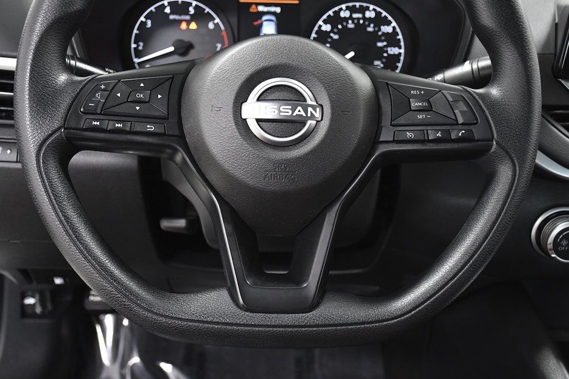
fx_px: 775
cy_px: 185
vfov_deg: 27.5
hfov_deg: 40.3
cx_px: 282
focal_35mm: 49
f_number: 4.5
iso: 2500
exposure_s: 1/100
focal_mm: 30
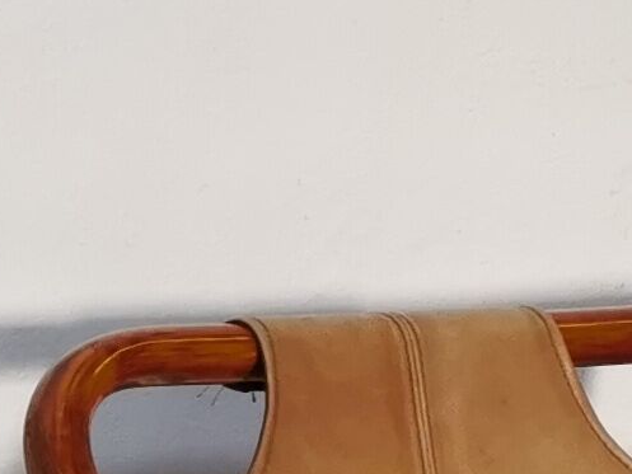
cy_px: 474
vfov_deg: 7.5
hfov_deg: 7.7
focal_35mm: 198
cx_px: -1667
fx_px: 3616
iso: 50
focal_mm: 5.58
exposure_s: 1/100
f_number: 1.8
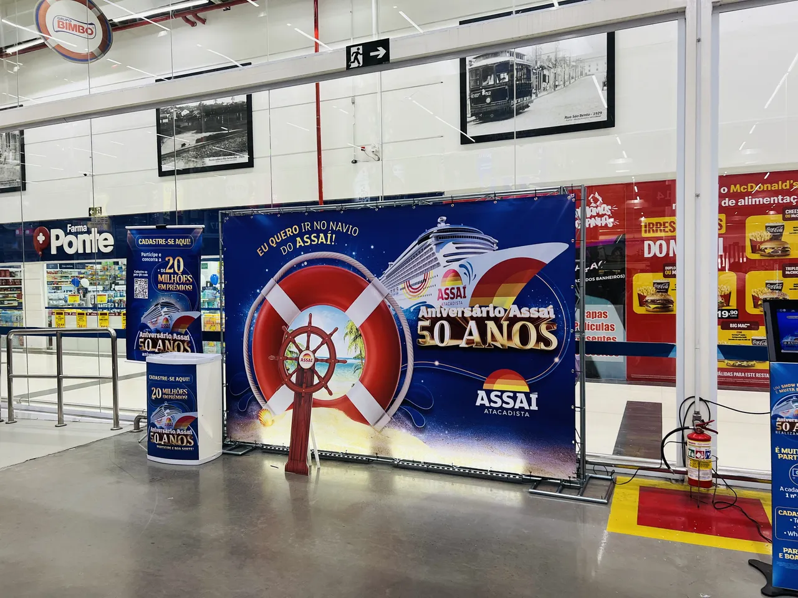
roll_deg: +1.2
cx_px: 399
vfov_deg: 53.1
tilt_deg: -1.7
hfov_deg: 67.3
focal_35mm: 26
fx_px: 599
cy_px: 299
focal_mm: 5.7
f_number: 1.5
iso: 100
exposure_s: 1/120
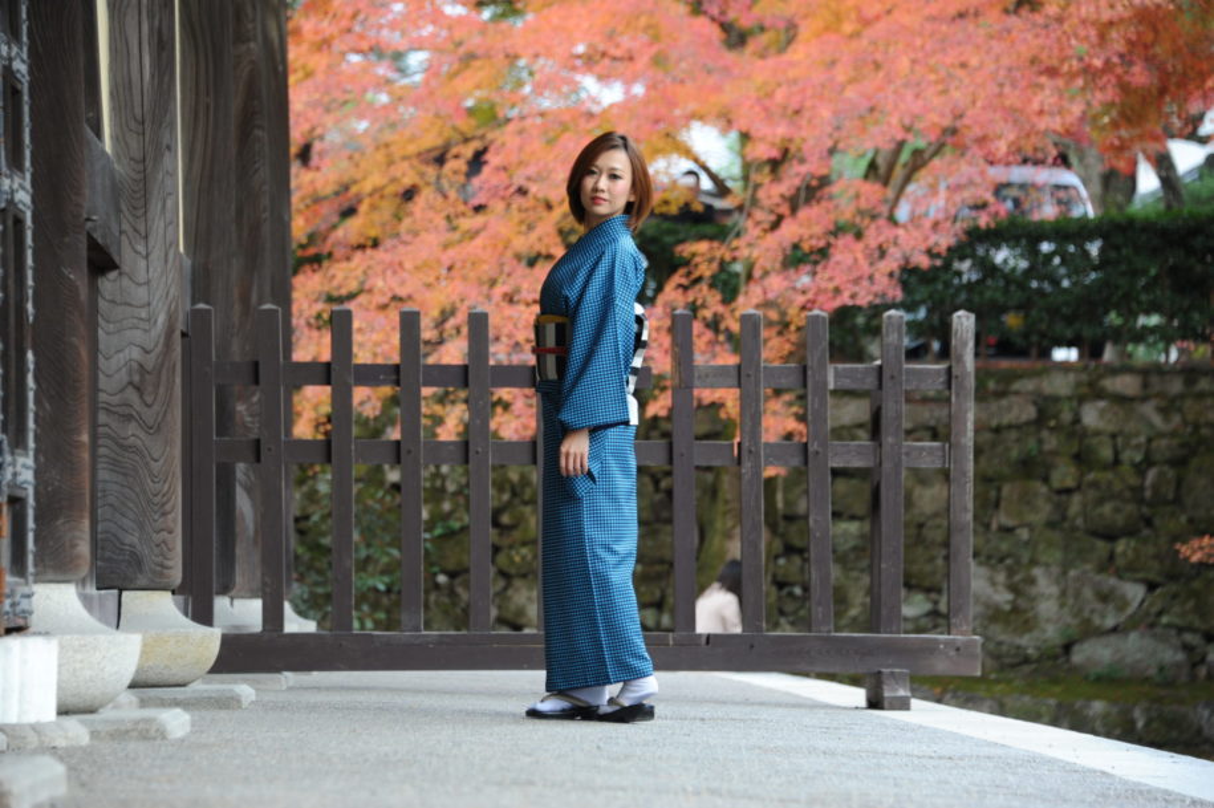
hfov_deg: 12.8
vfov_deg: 8.6
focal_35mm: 160
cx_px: 607
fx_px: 5392
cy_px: 404
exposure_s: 1/50
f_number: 5.6
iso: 800
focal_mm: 160
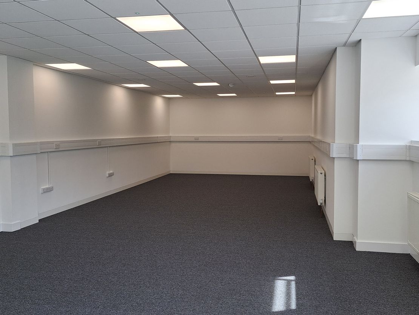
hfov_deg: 71.6
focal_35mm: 24
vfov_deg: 56.8
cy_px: 158
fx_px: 291
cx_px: 210
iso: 50
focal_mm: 5.23
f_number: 1.8
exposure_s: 1/184
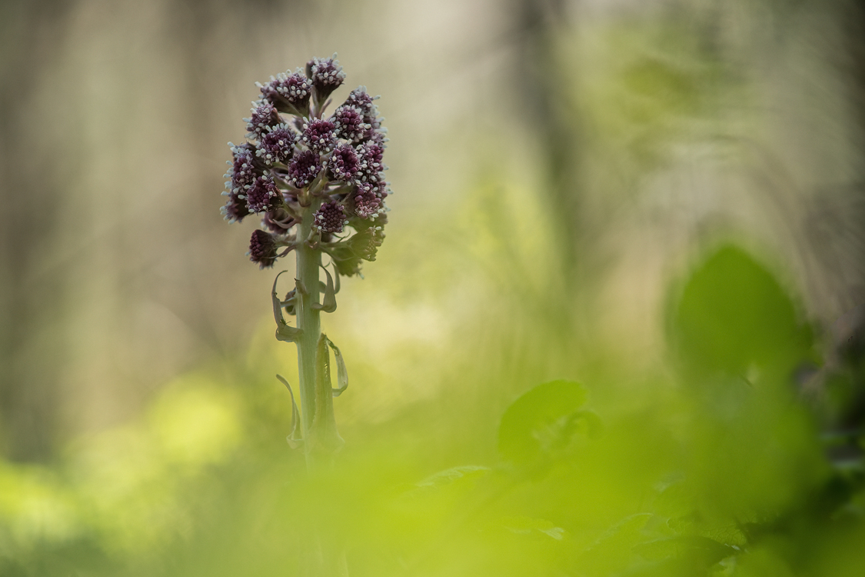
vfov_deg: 9.5
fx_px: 3460
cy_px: 286
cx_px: 408
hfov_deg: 14.3
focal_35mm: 144
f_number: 4
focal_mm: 135
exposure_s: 1/500
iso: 800
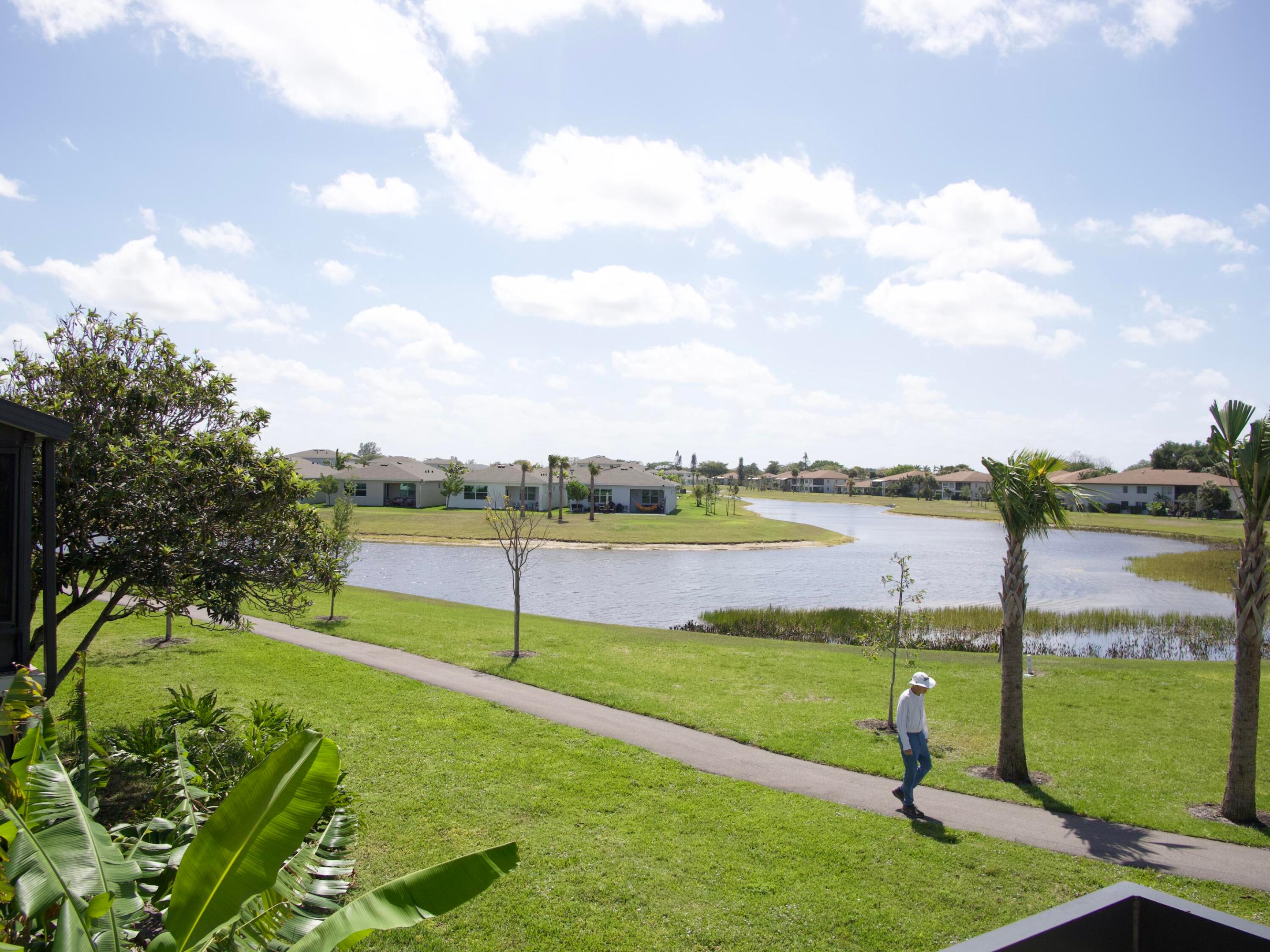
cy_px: 476
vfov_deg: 46.8
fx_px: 1101
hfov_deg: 60.0
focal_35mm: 30
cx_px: 635
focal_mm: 14
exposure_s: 1/1300
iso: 200
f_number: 5
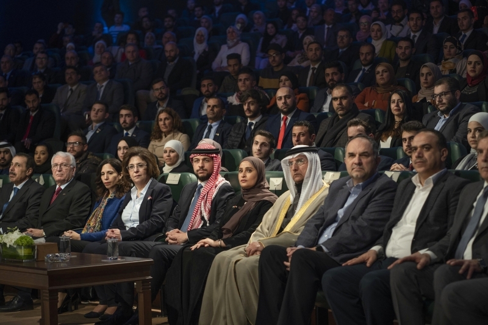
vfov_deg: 16.1
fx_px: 1152
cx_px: 244
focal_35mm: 85
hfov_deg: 23.9
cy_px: 162
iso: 1600
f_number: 3.2
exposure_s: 1/200
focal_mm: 85
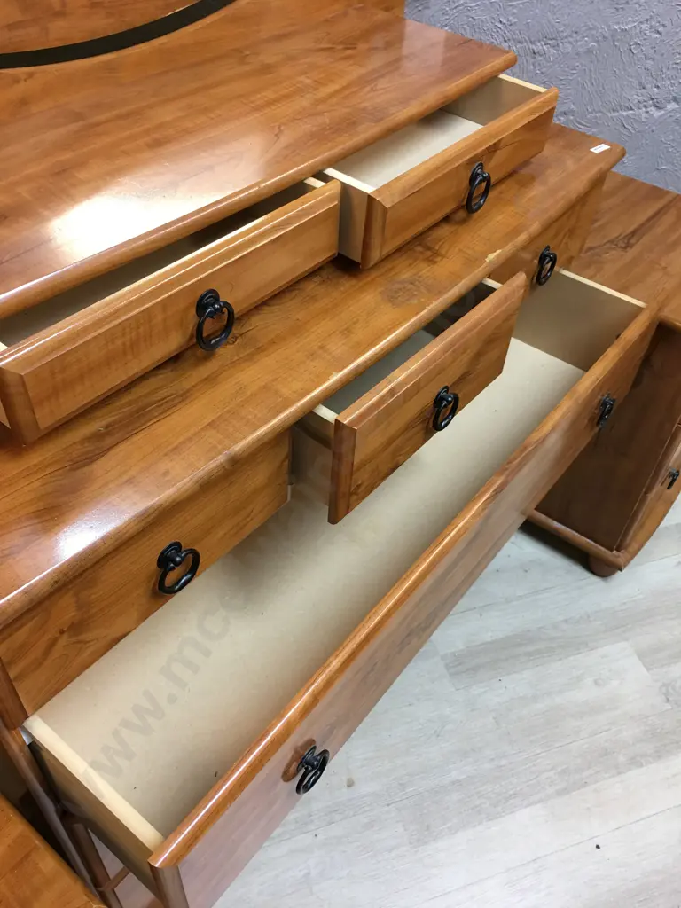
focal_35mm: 29
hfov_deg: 48.2
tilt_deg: -43.8
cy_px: 454
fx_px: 761
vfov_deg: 61.7
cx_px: 340
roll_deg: -4.6
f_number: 2.2
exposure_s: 1/17
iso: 64
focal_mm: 4.15
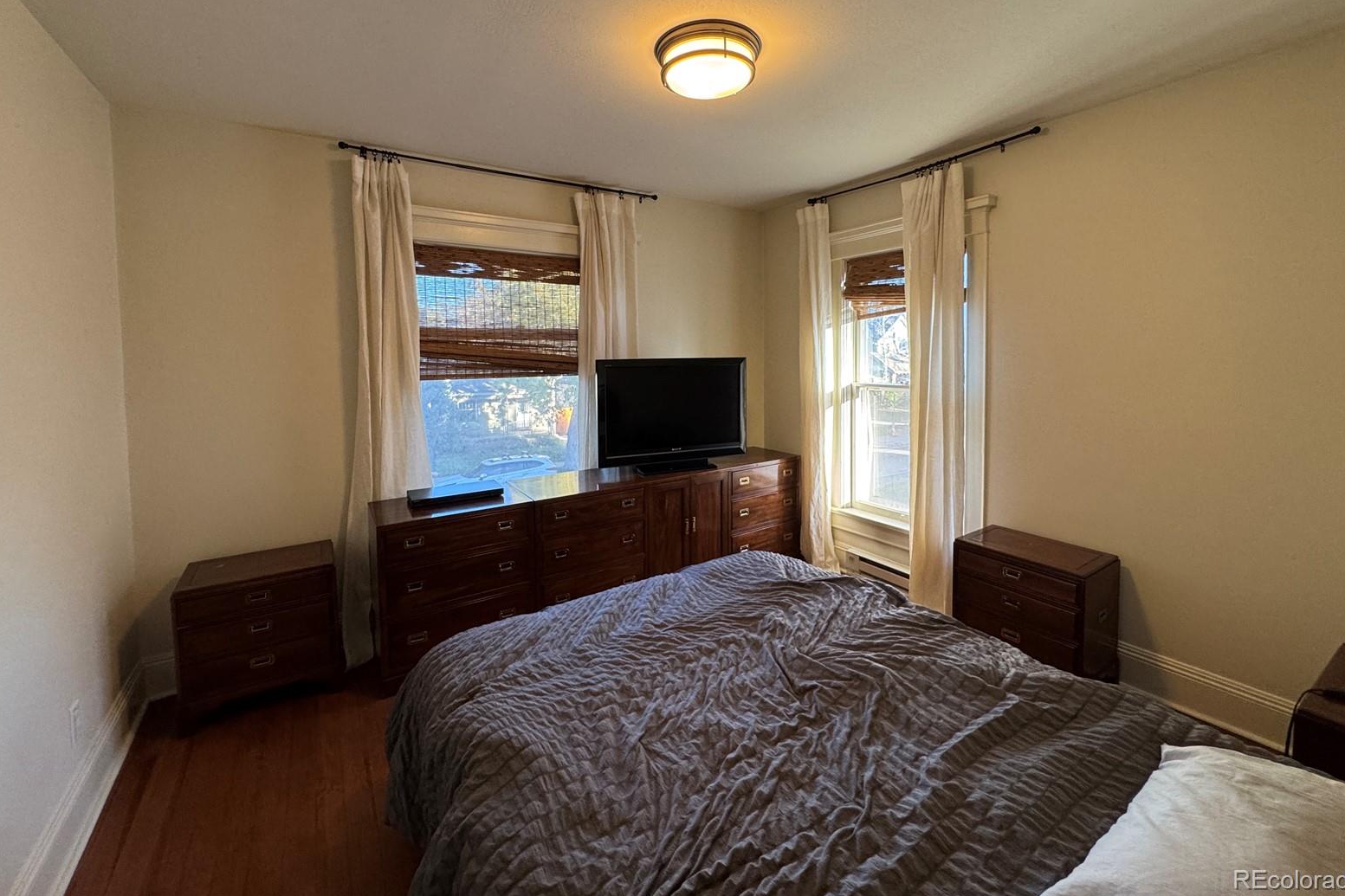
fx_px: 560
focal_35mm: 15
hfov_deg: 100.4
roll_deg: +1.5
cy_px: 378
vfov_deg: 76.8
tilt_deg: -1.1
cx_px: 681
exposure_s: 1/120
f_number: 2.2
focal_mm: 2.22
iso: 250
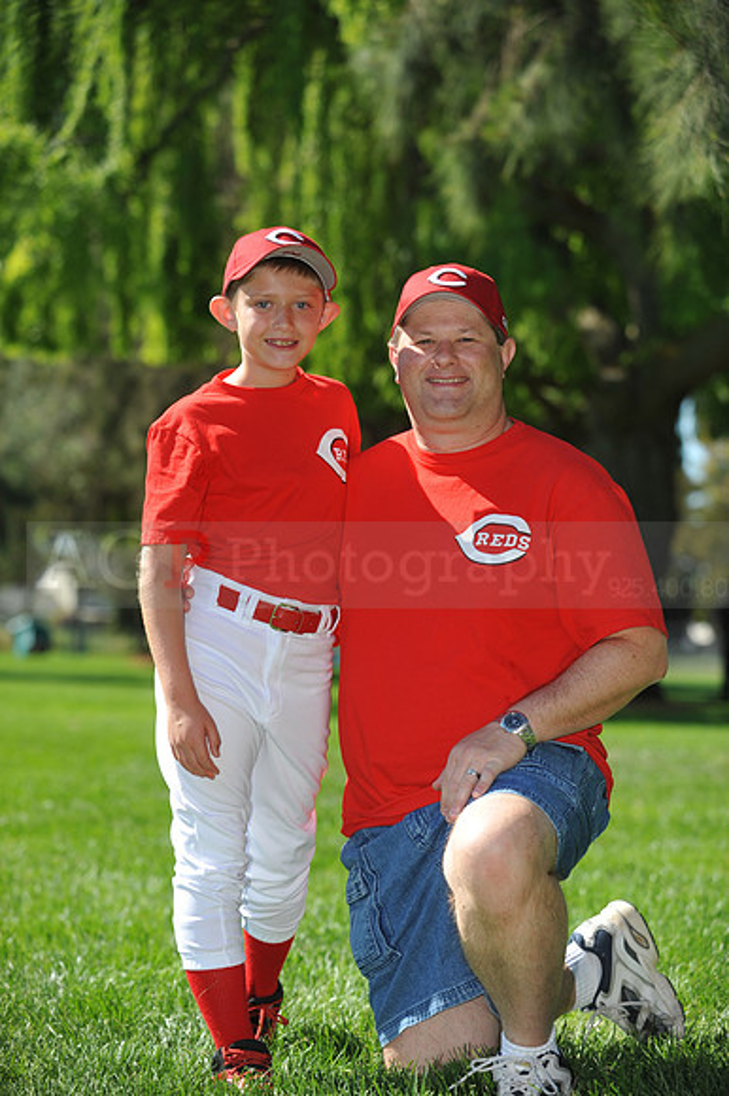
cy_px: 548
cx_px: 364
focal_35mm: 86
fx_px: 2615
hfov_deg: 15.9
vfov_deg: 23.7
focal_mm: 86
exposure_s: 1/1250
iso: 200
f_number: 4
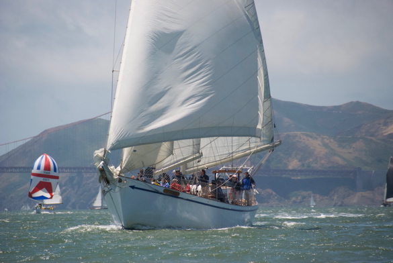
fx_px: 3280
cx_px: 196
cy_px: 132
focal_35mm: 300
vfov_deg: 4.6
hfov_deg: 6.9
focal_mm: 200
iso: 800
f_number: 5.6
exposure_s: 1/4000
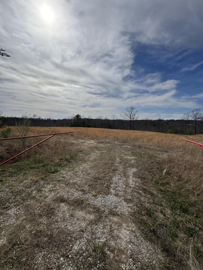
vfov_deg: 102.1
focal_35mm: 14
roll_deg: -0.8
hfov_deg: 85.7
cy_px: 135
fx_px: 110
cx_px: 102
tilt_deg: -5.9
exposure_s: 1/4367
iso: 40
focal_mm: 2.22
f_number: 2.2
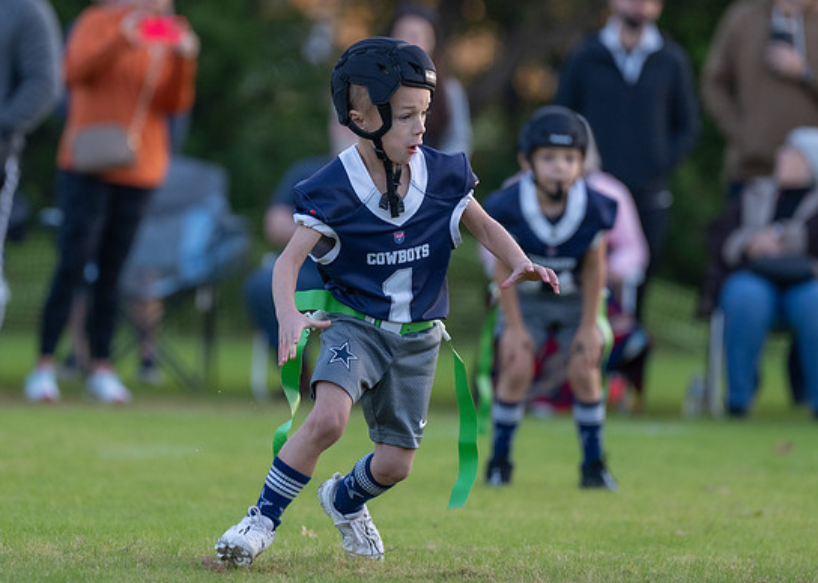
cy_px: 235
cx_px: 337
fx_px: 7965
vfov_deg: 4.2
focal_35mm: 343
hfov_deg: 5.9
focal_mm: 200
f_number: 2.8
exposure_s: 1/1000
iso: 800
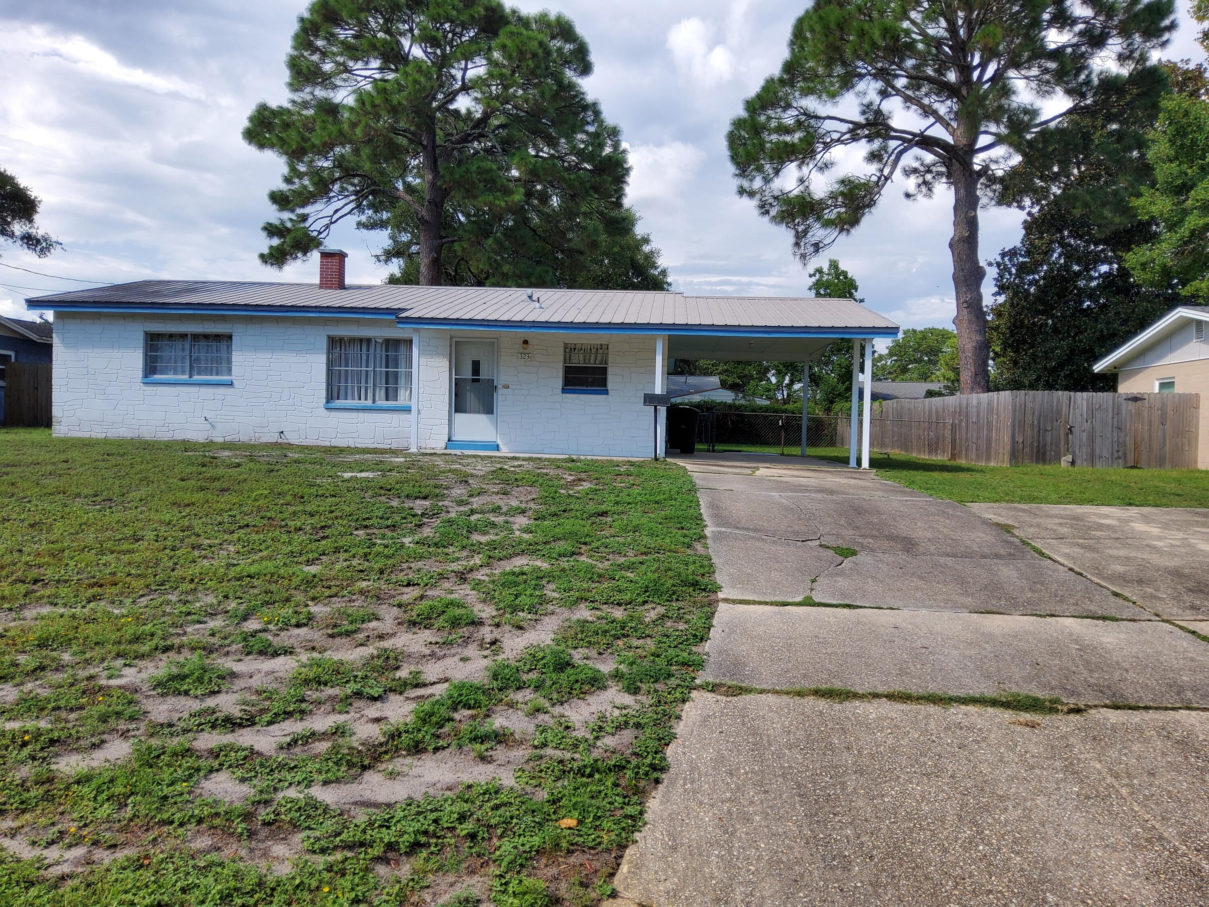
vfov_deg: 53.1
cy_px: 454
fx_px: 908
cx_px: 604
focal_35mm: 26
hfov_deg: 67.3
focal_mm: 3.08
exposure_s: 1/1114
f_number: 2
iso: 50
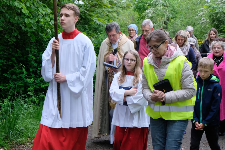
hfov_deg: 27.0
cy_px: 75
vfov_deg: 18.2
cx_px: 112
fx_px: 469
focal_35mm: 75
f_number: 5.6
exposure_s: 1/105
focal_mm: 50
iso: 1600
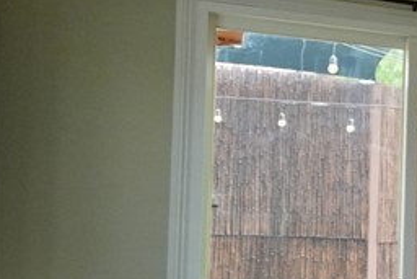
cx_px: 876
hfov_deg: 14.8
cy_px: 237
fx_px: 1253
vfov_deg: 12.6
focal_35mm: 108
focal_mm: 17
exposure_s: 1/160
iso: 1250
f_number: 4
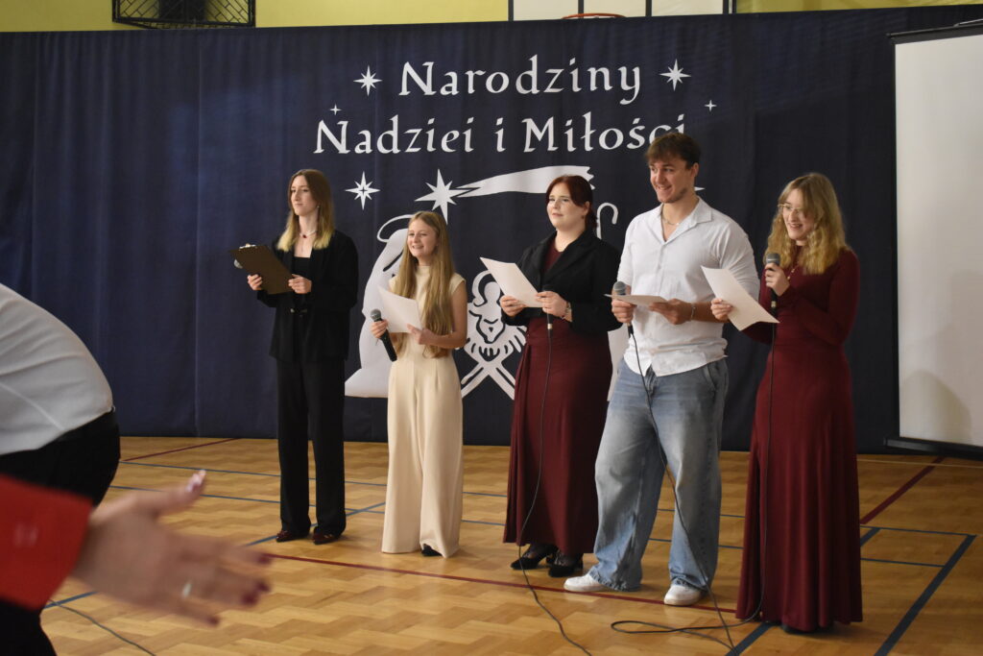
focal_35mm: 51
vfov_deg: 26.5
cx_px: 492
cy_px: 328
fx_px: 1393
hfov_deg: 38.9
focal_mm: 34
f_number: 4.5
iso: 2800
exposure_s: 1/125
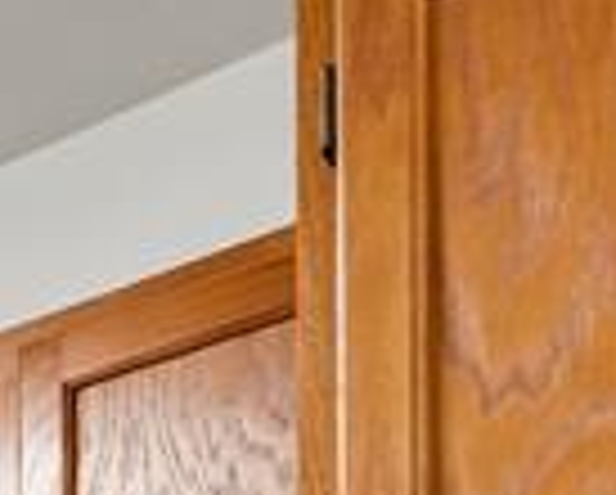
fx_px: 1917
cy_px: 1233
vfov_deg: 11.7
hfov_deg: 15.1
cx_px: -580
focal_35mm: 105
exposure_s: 1/10
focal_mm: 10
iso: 800
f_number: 8
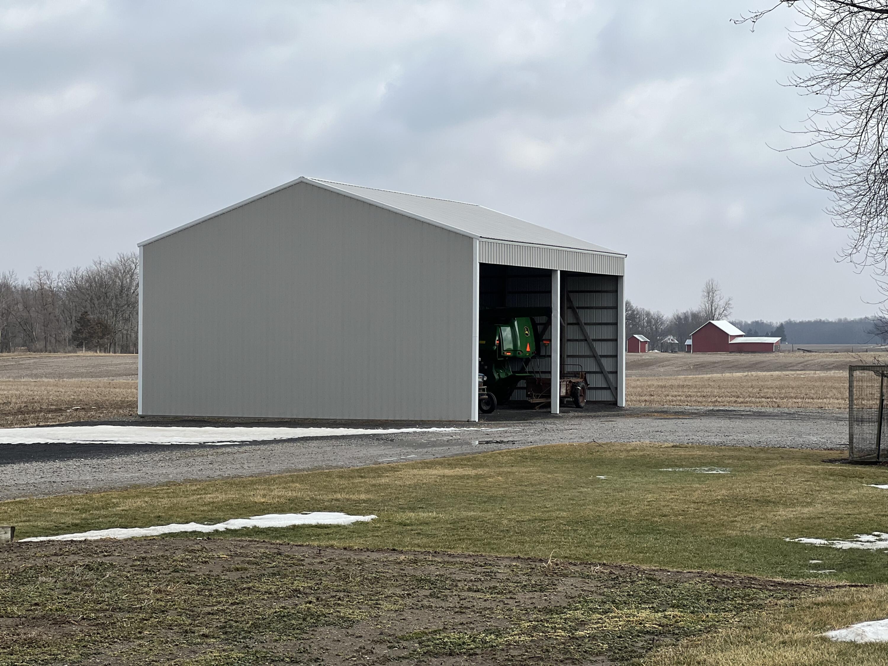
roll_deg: +0.0
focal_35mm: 77
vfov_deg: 19.1
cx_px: 444
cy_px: 333
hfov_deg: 25.3
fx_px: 1975
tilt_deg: +0.6
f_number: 2.8
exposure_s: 1/840
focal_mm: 9
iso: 32
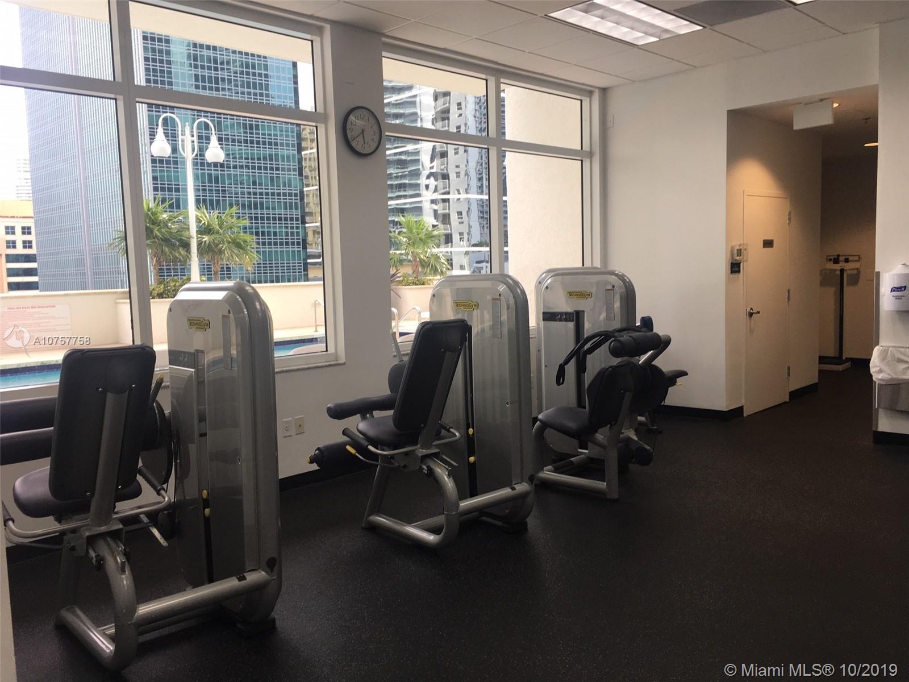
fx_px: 762
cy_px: 341
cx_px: 454
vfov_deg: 48.2
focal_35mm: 29
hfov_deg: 61.7
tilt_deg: -3.7
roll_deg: +1.8
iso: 32
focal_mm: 4.15
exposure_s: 1/60
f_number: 2.2
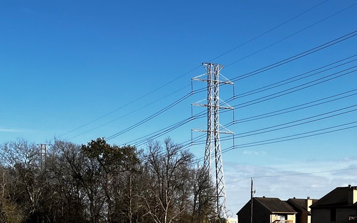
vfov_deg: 16.5
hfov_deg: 26.4
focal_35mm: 77
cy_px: 242
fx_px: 749
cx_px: 277
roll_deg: -0.2
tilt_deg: -1.9
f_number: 1.5
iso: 50
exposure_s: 1/2841
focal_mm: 5.7
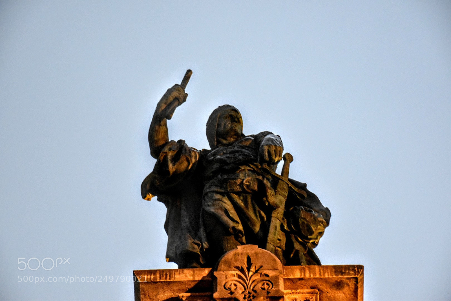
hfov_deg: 18.2
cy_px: 150
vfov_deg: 12.2
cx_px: 226
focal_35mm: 112
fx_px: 1409
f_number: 5.6
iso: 5000
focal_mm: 75
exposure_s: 1/30
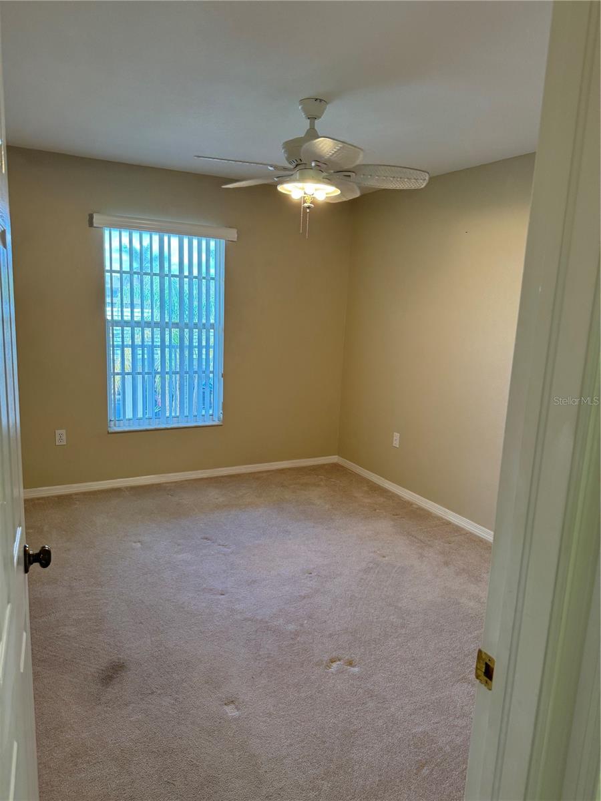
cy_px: 400
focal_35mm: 24
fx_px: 556
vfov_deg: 71.6
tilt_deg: -10.7
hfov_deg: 56.8
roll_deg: -1.8
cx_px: 300
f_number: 1.78
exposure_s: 1/60
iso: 160
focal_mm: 6.76
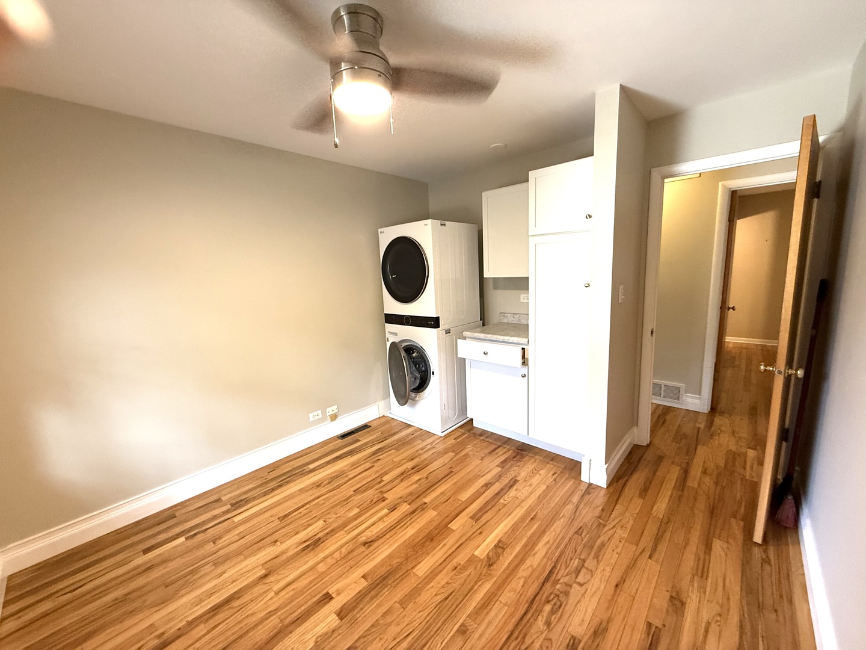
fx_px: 350
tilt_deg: -9.2
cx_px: 433
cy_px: 325
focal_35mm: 14
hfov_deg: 102.1
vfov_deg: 85.7
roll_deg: +2.4
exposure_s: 1/60
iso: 320
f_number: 2.2
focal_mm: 2.22
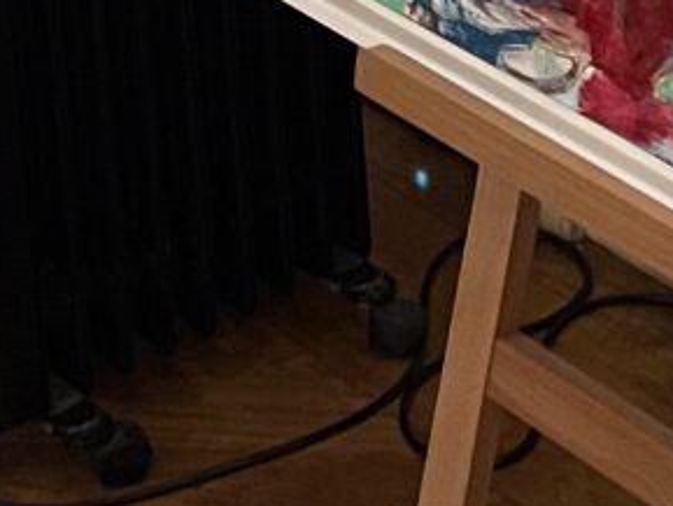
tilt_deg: -12.5
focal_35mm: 162
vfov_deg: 8.1
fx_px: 3151
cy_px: -912
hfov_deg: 12.2
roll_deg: +2.8
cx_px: 356
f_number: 1.6
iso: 500
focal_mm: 5.1
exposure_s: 1/33
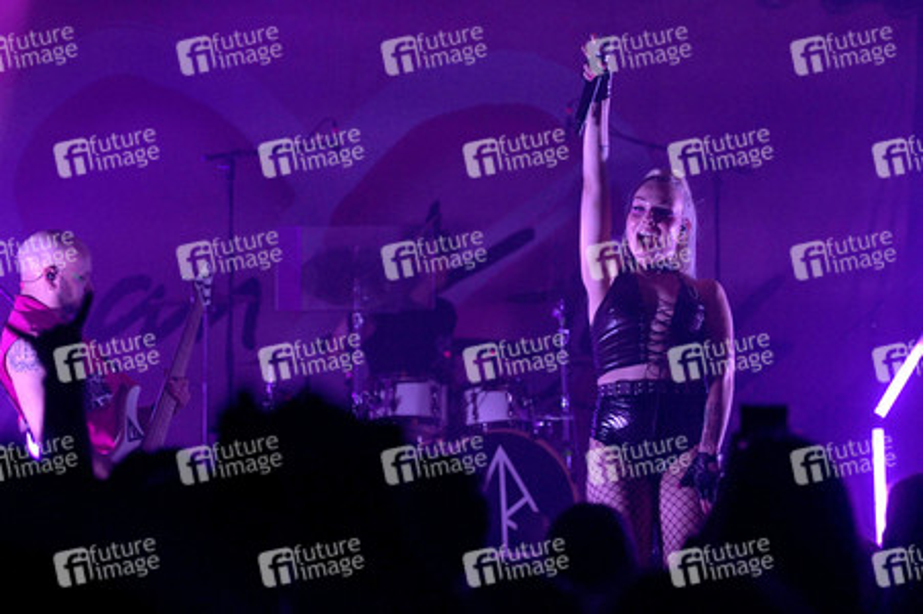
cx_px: 462
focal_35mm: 90
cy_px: 307
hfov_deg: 22.6
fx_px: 2306
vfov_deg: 15.2
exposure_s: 1/1250
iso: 2000
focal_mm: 90
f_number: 3.5
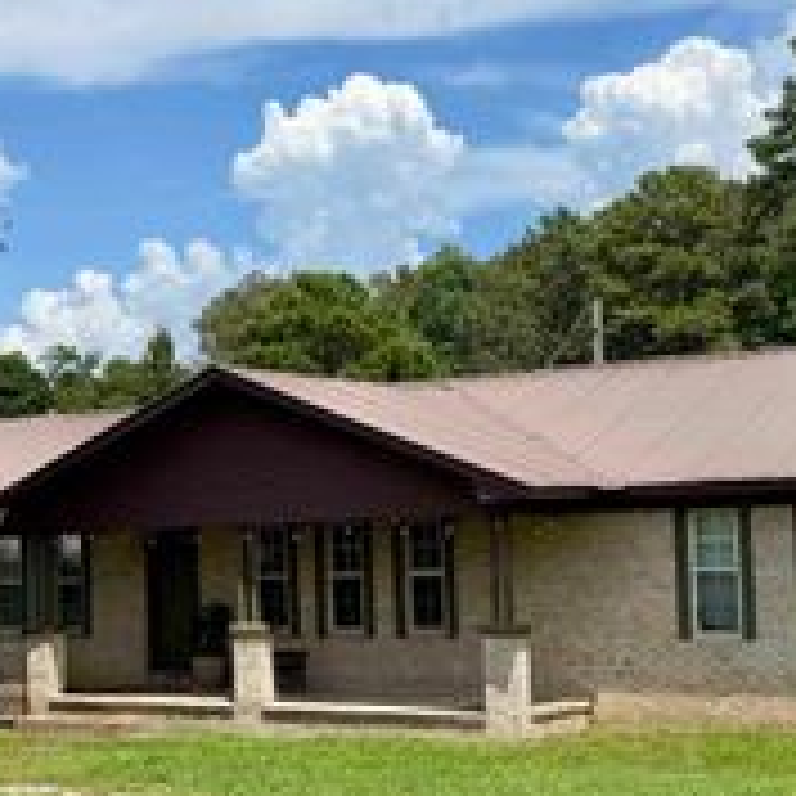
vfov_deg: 28.4
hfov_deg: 28.4
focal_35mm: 60
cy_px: 265
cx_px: 247
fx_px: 1561
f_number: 1.78
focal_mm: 6.76
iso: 80
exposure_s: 1/6711
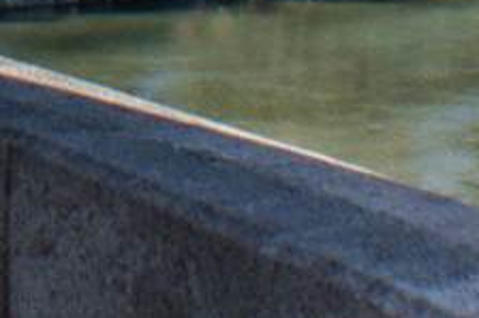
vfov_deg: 9.0
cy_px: -454
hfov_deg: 14.8
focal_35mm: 137
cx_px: 51
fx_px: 1821
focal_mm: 24
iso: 200
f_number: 10
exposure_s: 1/125
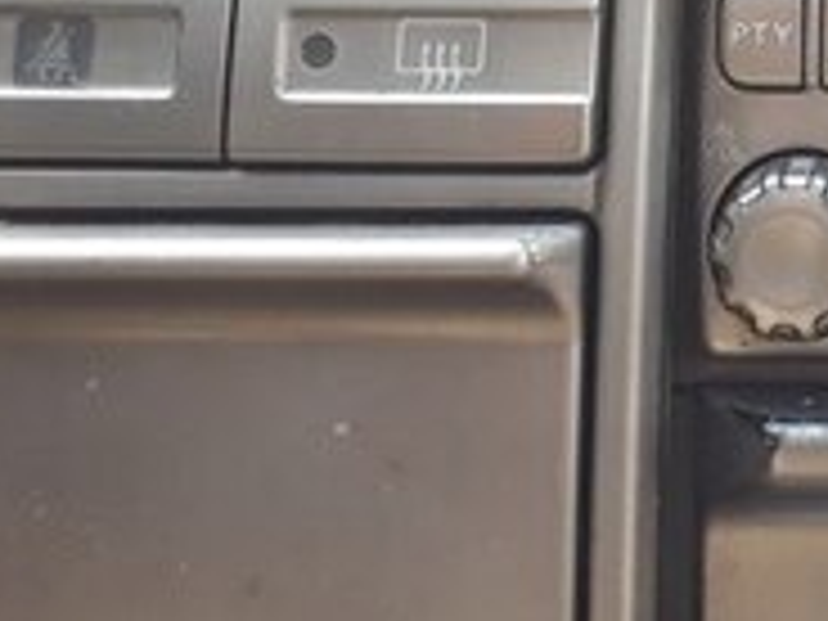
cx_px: 1138
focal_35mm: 97
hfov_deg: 18.5
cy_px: -484
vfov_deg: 13.7
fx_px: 2320
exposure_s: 1/100
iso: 40
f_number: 1.9
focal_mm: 3.6
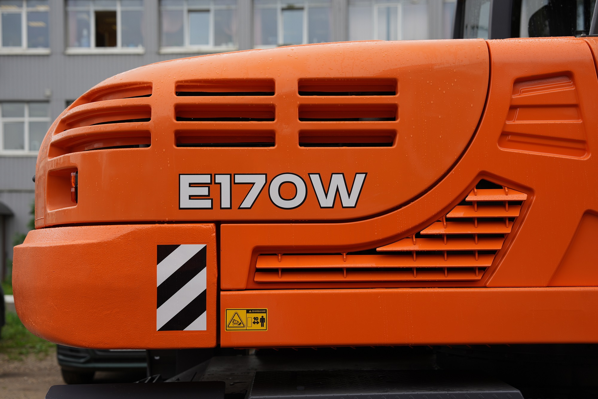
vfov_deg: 23.0
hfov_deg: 33.9
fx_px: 980
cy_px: 200
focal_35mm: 59
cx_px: 299
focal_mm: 59
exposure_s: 1/160
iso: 100
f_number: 4
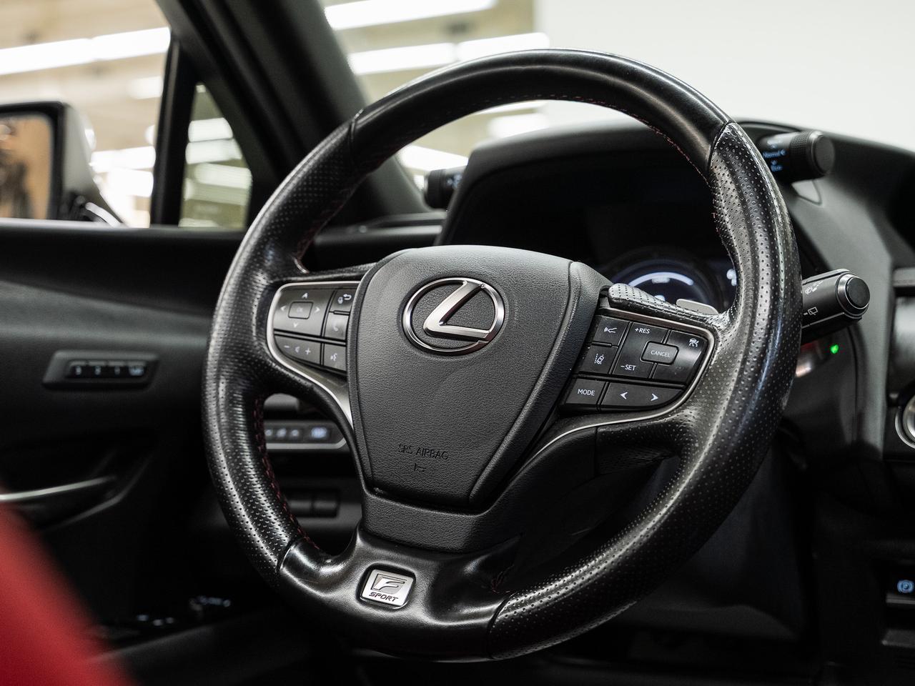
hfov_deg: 34.9
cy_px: 307
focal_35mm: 55
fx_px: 1456
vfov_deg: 26.5
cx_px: 458
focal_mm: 46.1
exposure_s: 1/40
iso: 1000
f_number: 4
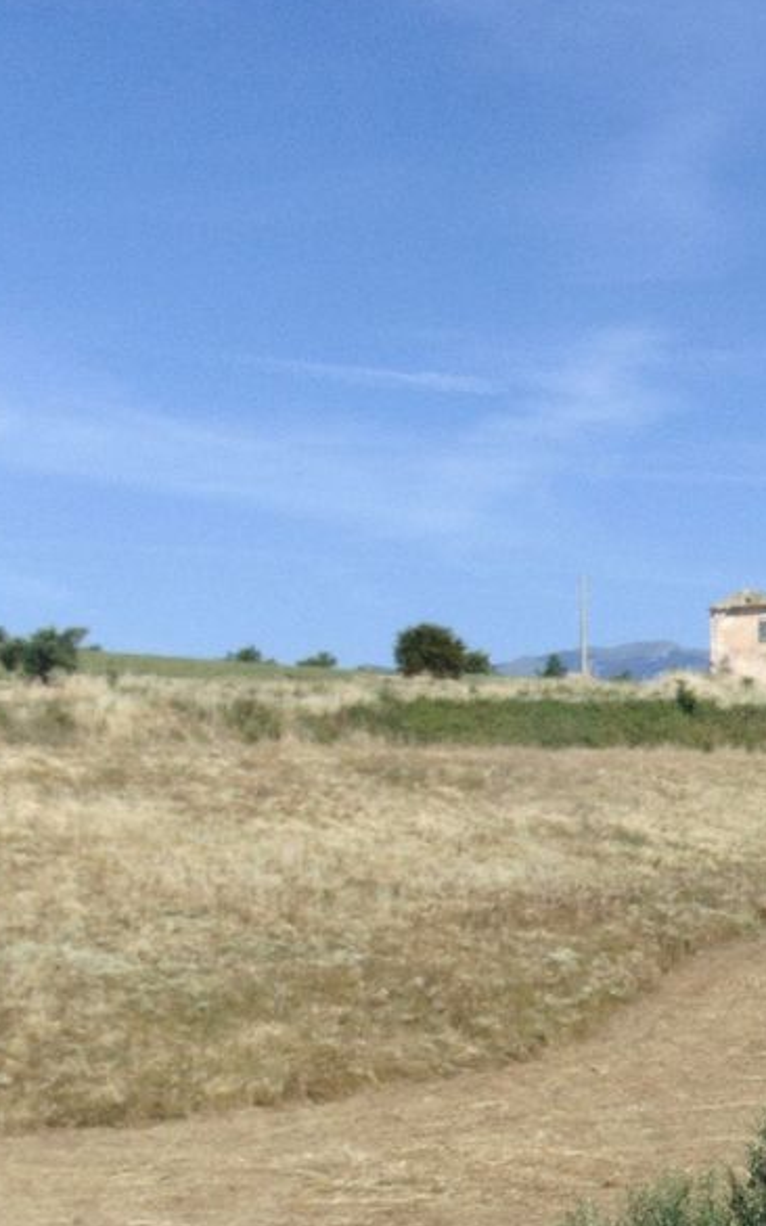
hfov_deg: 16.4
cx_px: 927
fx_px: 2540
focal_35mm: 76
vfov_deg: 26.9
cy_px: 847
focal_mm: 6.3
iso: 80
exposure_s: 1/320
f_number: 8.3
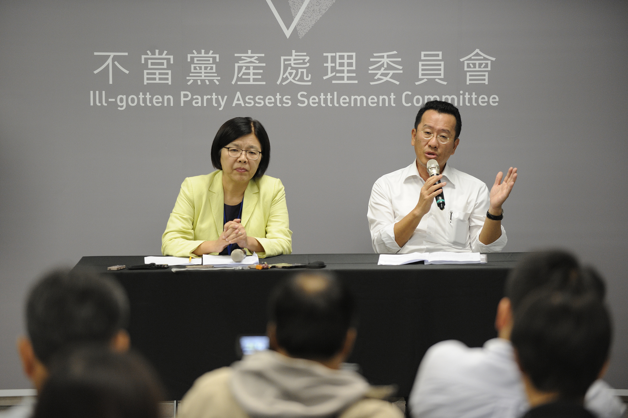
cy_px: 209
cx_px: 314
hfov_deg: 11.8
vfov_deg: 7.8
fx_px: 3051
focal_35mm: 175
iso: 1600
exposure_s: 1/160
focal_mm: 175
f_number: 3.5
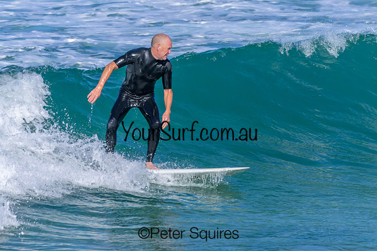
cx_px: 185
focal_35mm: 702
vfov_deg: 2.0
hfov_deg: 2.9
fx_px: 7357
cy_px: 104
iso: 1000
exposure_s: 1/2500
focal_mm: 600
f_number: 11
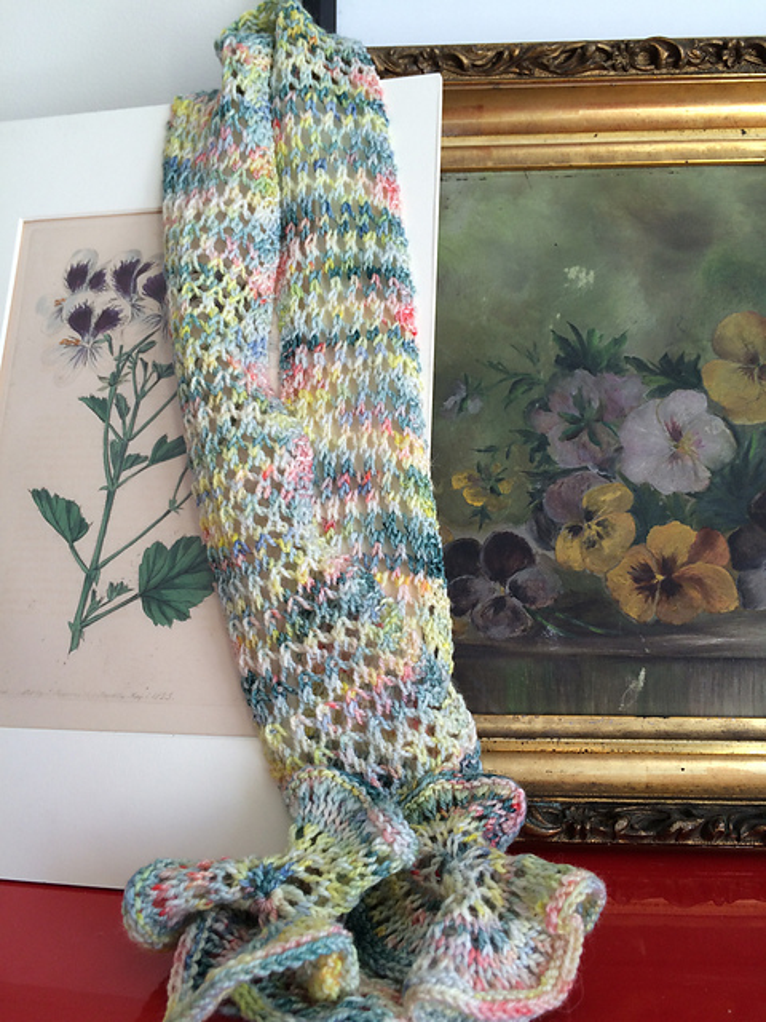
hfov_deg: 48.2
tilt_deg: -2.6
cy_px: 511
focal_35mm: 29
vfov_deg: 61.7
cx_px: 383
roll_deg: +1.1
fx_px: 856
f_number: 2.2
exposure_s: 1/40
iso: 40
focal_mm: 4.15
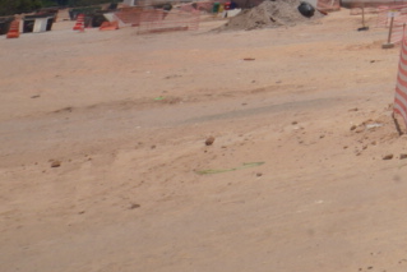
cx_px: 919
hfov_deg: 15.9
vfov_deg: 13.4
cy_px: -335
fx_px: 916
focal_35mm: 81
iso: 200
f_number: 20
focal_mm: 16
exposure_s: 1/160
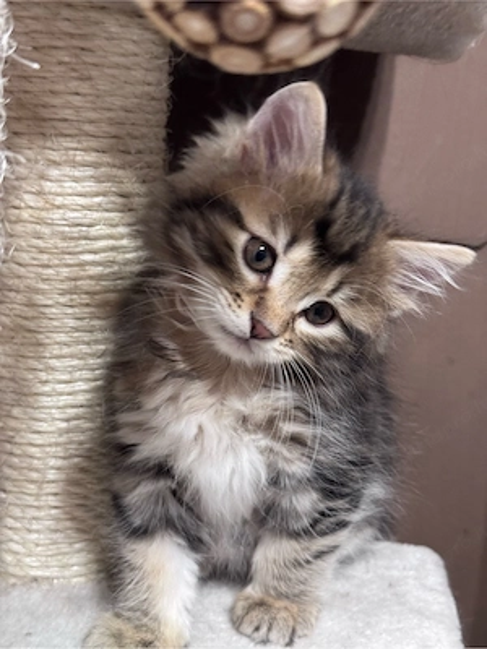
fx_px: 900
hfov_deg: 30.3
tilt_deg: -8.3
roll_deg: -2.6
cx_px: 244
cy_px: 324
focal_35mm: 48
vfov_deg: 39.7
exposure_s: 1/33
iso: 200
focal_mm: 6.76
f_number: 1.78
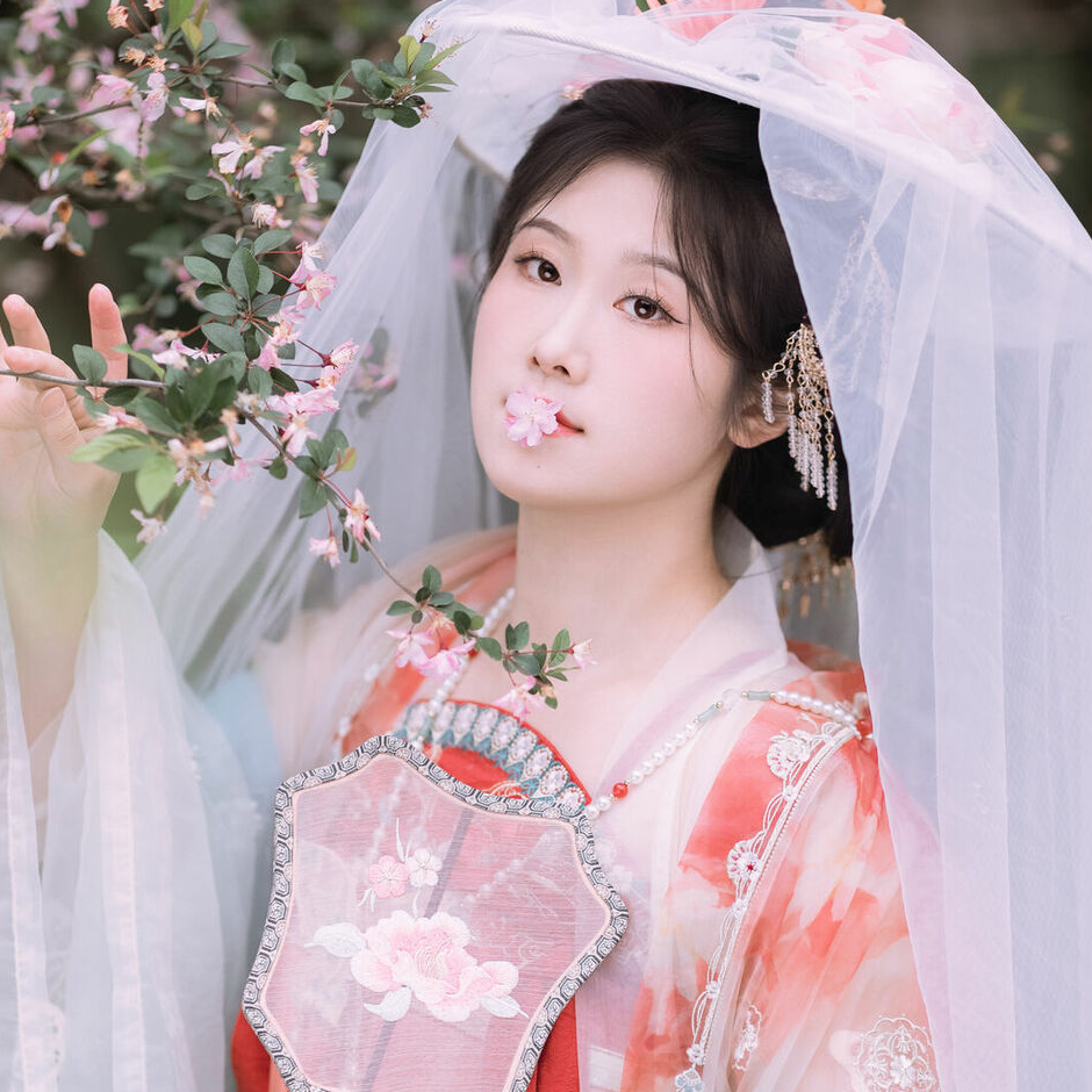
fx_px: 4319
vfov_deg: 14.4
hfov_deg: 14.4
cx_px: 515
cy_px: 651
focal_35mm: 121
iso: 200
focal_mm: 85
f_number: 2
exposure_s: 1/200
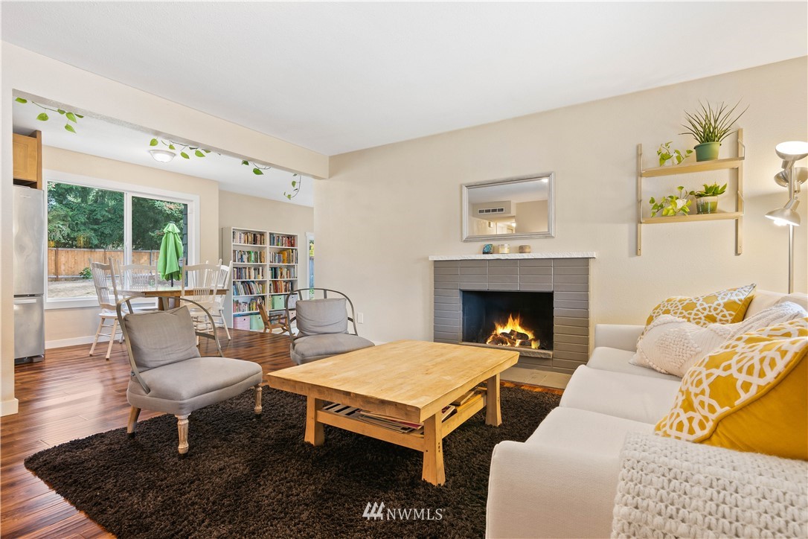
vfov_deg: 73.7
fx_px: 359
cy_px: 270
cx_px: 404
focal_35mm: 16
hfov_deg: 96.7
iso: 100
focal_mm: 11
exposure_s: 15
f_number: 10
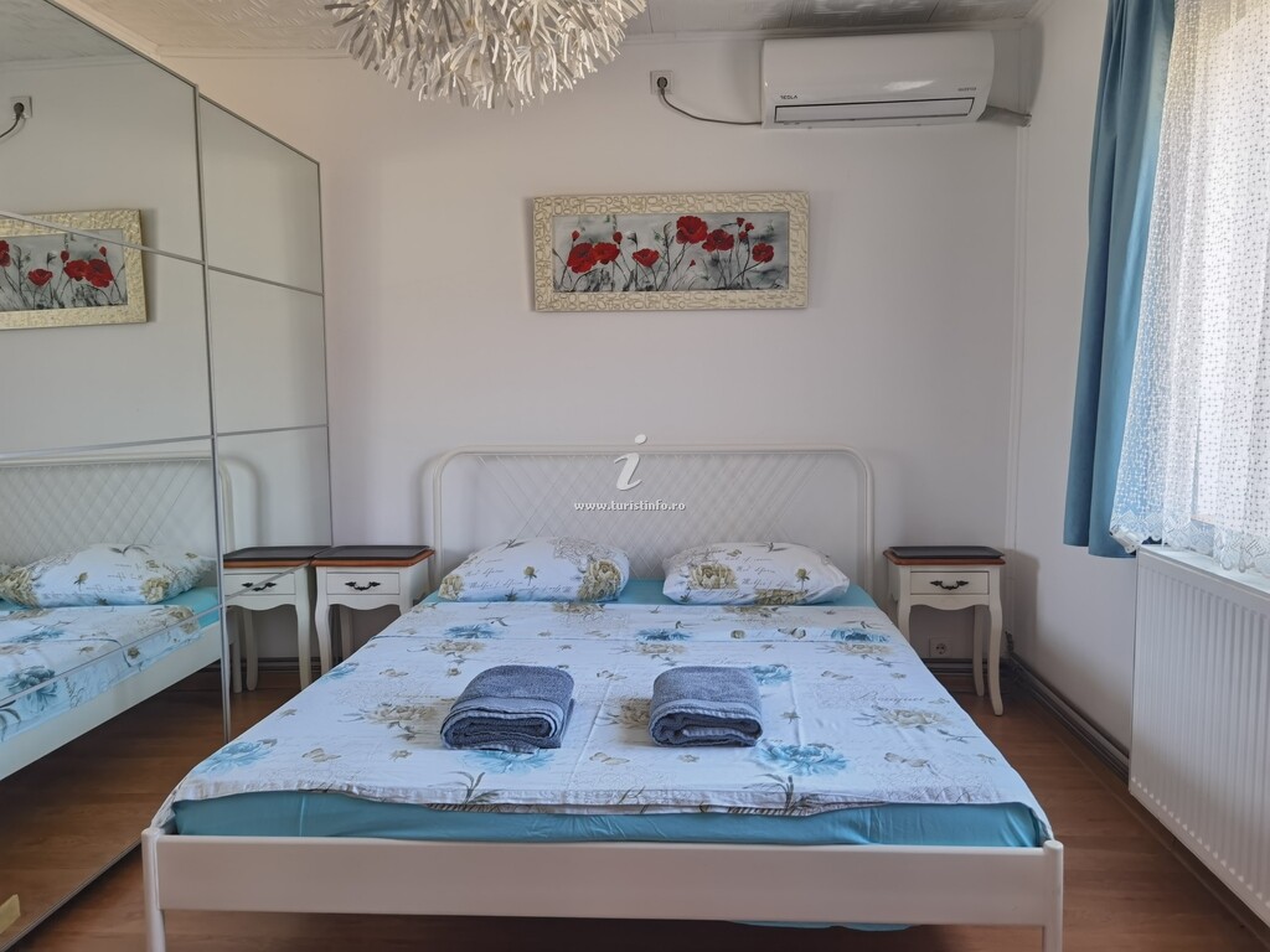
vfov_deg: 51.4
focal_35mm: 27
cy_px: 476
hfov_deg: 65.3
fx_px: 991
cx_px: 635
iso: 50
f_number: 1.9
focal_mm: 6.71
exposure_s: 1/72.5
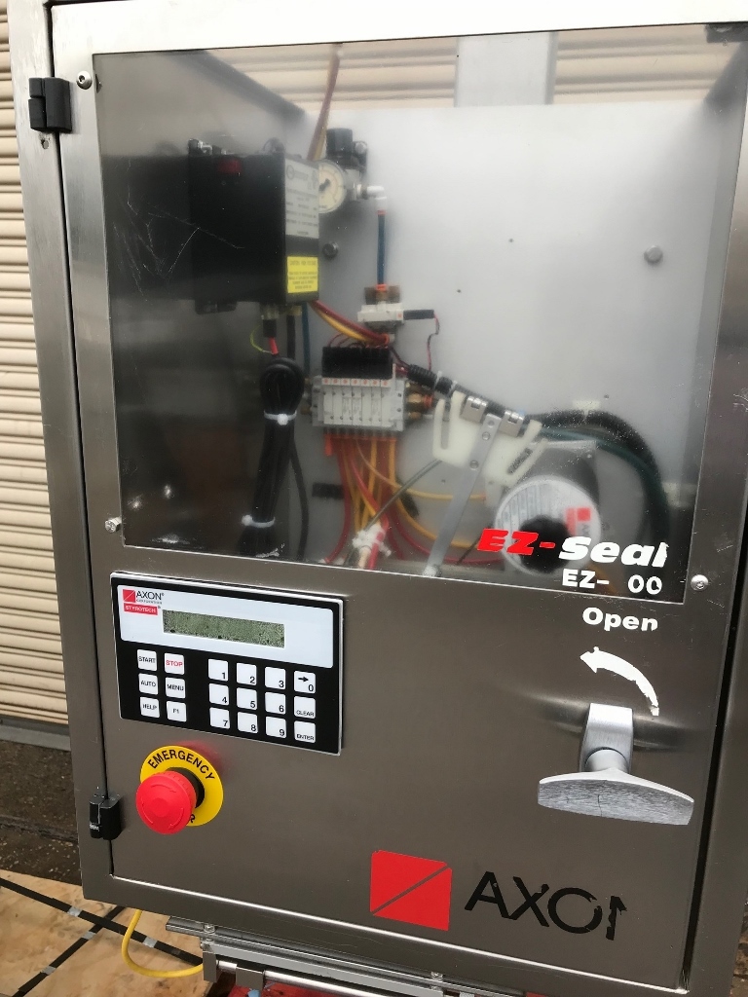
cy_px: 498
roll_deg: -2.0
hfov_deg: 49.7
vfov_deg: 63.4
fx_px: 807
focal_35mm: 28
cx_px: 374
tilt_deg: -13.0
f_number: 1.8
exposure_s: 1/132
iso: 20
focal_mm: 3.99
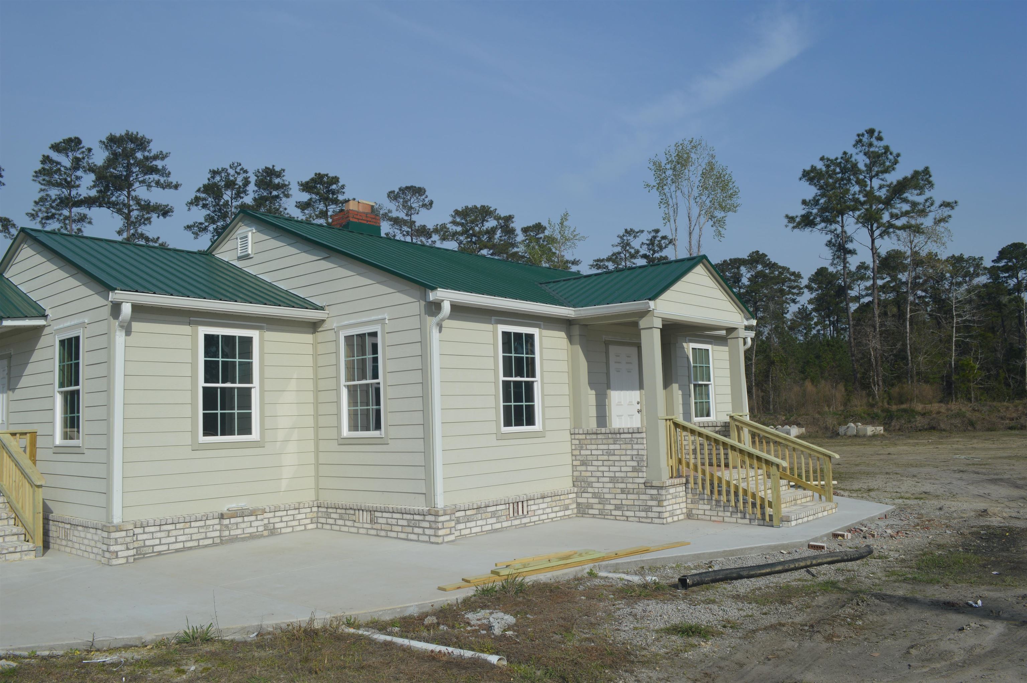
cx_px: 514
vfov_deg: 47.8
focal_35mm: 27
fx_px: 769
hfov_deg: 67.4
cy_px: 342
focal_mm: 18
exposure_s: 1/320
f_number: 9
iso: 100
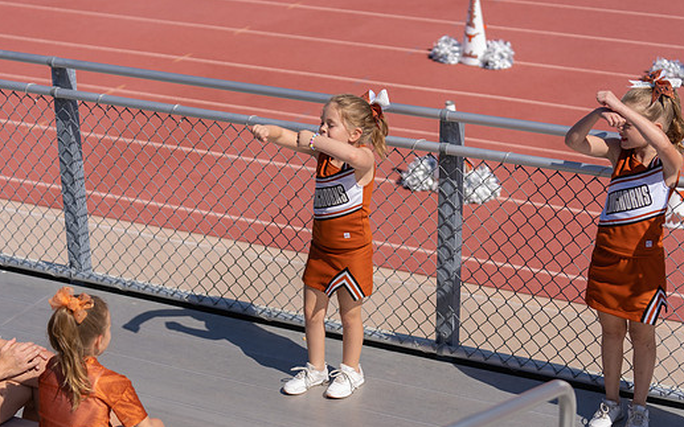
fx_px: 1491
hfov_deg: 25.8
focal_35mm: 80
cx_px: 355
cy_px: 244
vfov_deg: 16.3
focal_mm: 70
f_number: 2.8
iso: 100
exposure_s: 1/2000
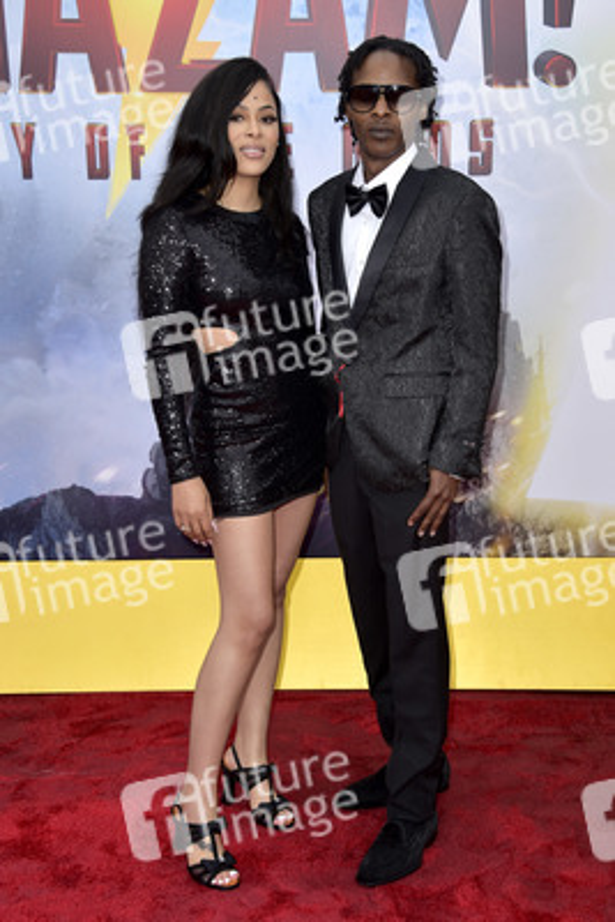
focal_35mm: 56
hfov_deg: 24.2
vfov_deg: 35.6
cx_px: 308
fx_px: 1434
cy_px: 461
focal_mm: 56
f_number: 6.3
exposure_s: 1/250
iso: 320
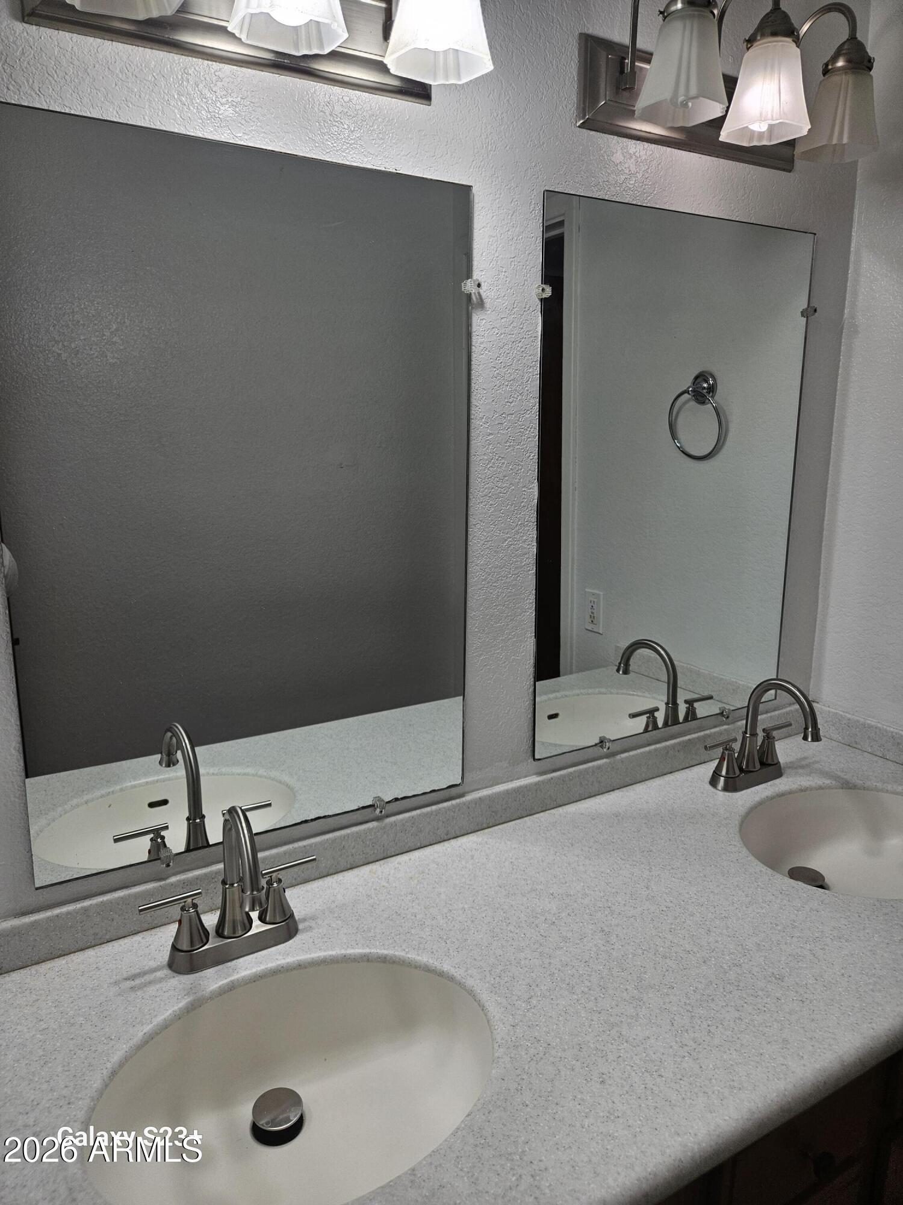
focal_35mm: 23
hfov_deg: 58.9
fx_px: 800
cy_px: 602
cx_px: 452
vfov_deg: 73.9
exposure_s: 1/120
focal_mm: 5.4
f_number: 1.8
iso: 50
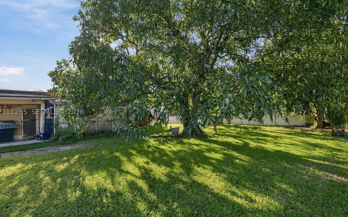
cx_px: 168
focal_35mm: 17
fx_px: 161
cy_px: 112
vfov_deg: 68.0
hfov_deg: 94.3
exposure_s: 1/125
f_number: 11
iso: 320
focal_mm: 16
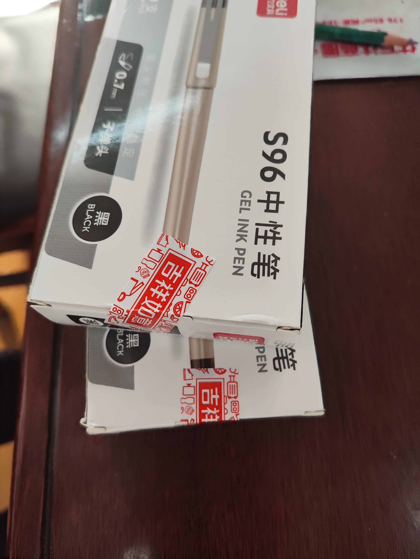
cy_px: 280
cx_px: 210
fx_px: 388
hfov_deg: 56.8
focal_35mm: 24
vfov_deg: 71.6
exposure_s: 1/400
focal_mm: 5.26
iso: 1480
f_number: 1.65
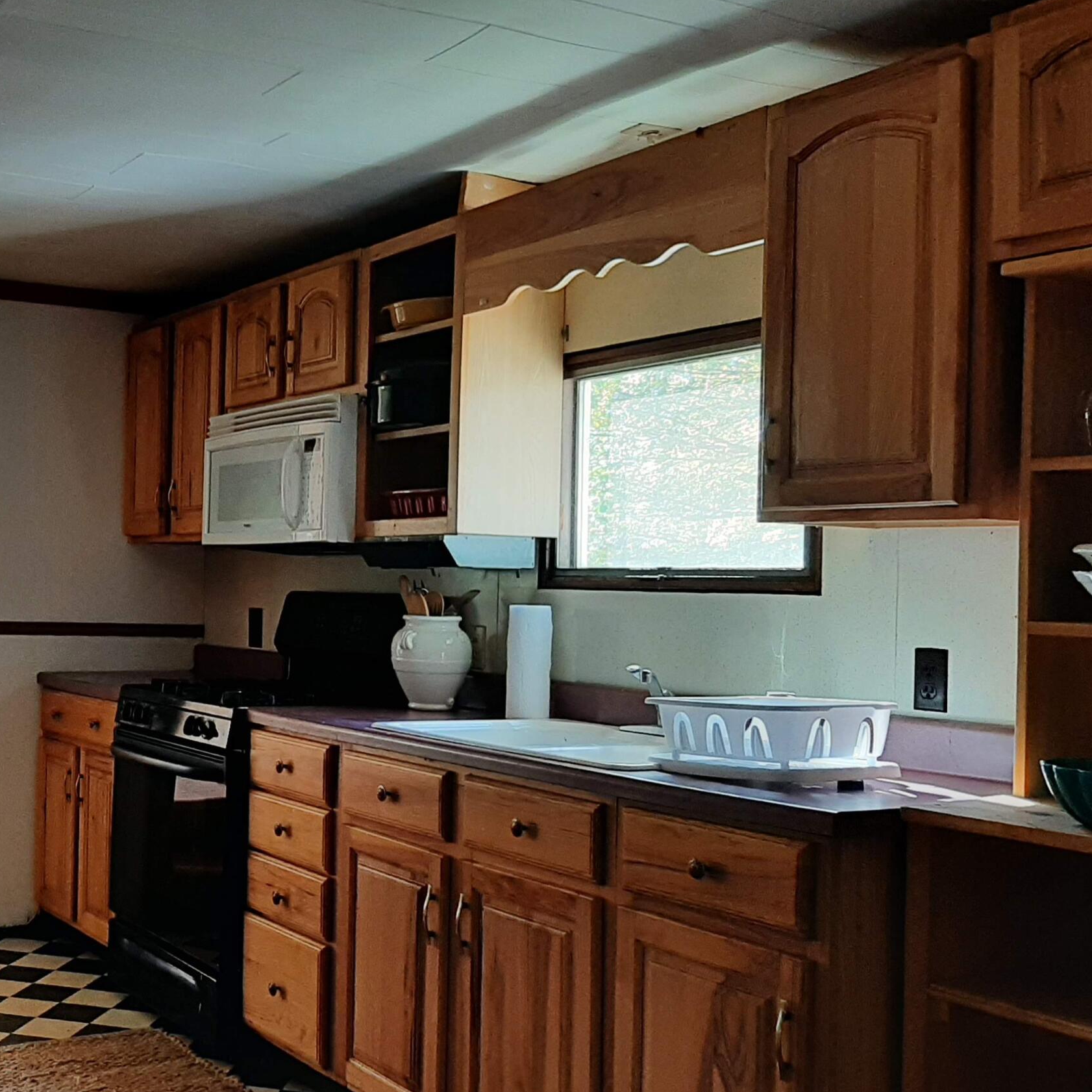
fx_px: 1463
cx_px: 219
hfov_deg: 39.3
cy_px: 570
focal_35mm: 41
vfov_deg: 40.9
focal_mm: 3.93
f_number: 1.7
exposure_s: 1/120
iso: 80
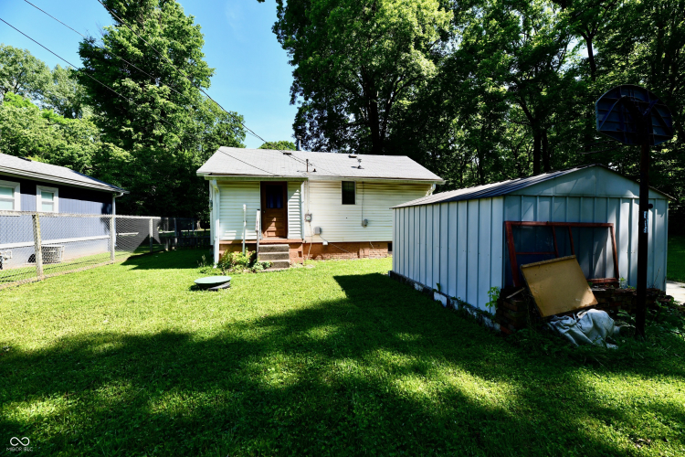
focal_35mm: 14
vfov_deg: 81.2
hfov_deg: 104.3
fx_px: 266
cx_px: 342
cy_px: 228
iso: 640
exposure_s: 1/400
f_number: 10
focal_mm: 14
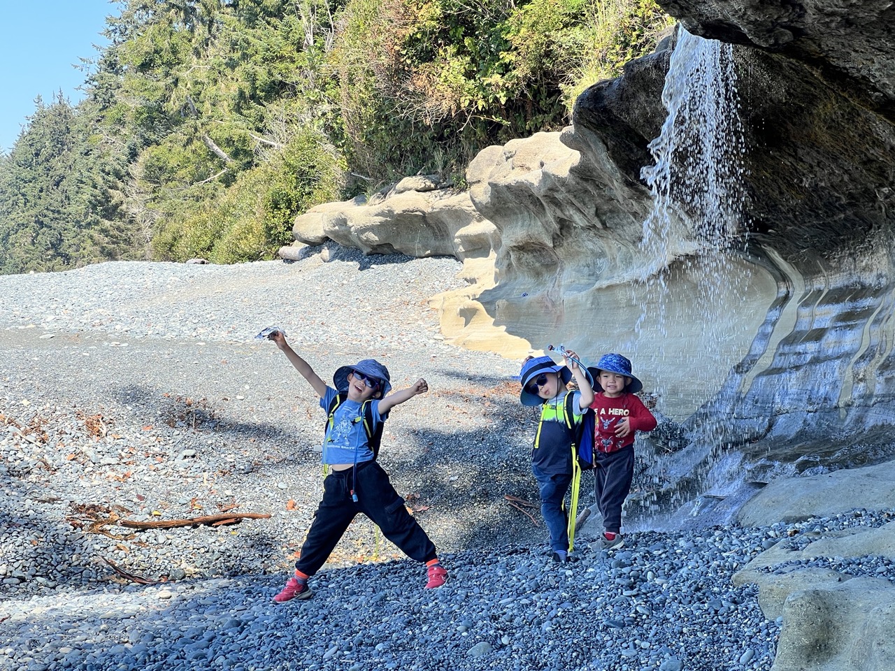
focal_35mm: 77
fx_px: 1991
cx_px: 448
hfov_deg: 25.3
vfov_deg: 19.1
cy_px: 336
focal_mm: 9
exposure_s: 1/251
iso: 32
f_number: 2.8
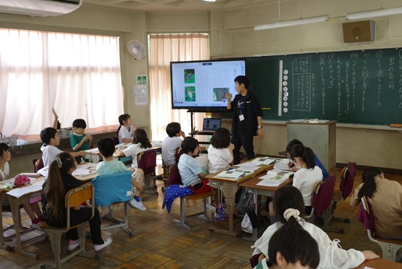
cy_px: 134
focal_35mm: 35
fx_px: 391
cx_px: 201
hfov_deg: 54.4
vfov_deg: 37.9
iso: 100
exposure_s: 1/50
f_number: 2.8
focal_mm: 18.3
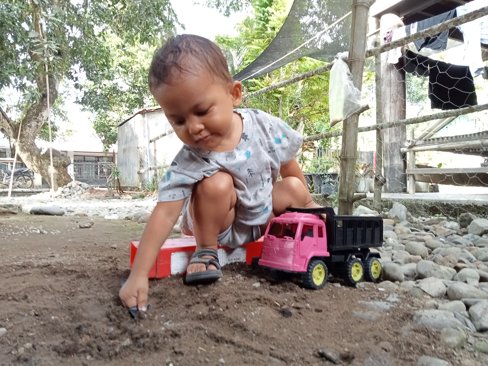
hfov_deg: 63.4
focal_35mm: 28
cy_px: 183
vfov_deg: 49.7
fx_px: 395
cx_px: 244
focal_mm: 3.46
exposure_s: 1/33.3
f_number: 2.2
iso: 106
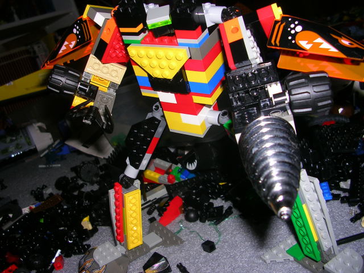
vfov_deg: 37.7
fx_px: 400
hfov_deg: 49.0
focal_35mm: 38
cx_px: 182
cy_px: 136
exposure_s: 1/60.1
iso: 50
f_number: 2.8
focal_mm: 5.8
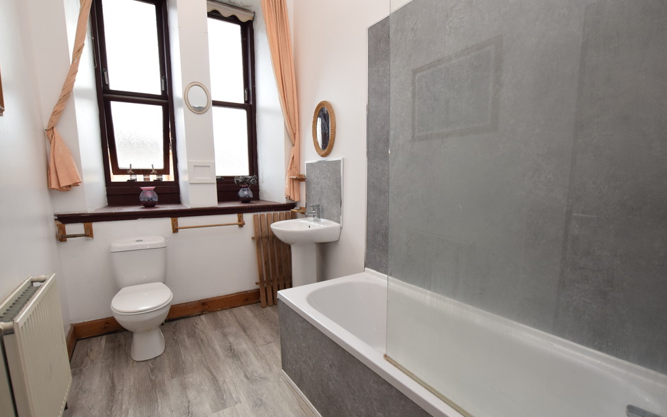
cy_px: 225
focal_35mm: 16
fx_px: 291
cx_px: 329
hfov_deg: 97.8
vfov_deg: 71.1
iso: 720
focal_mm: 10
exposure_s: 1/125
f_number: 5.6
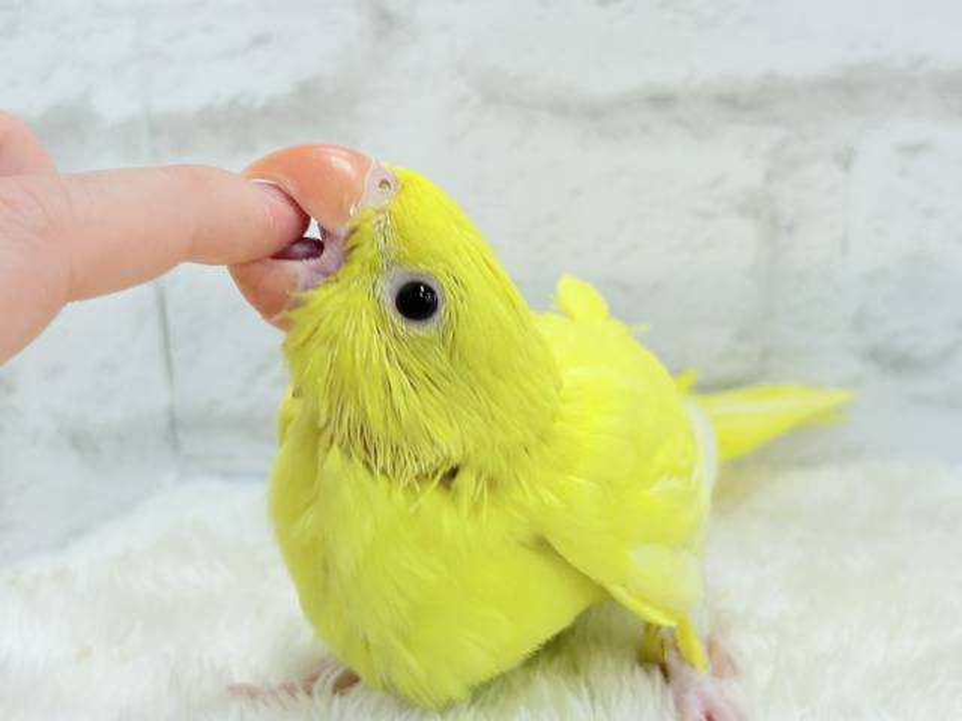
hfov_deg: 36.8
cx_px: 481
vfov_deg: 28.0
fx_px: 1445
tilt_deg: -11.1
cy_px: 360
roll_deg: +3.3
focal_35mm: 52
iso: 64
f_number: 1.6
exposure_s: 1/100
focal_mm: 5.96
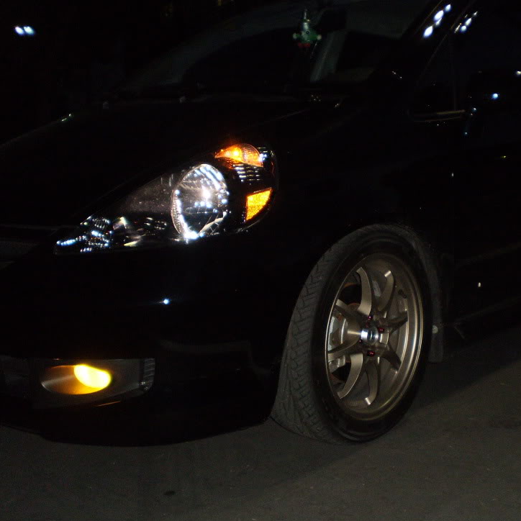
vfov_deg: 37.5
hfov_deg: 37.2
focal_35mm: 45
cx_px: 345
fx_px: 766
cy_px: 248
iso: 250
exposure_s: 1/30
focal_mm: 6.3
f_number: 3.1
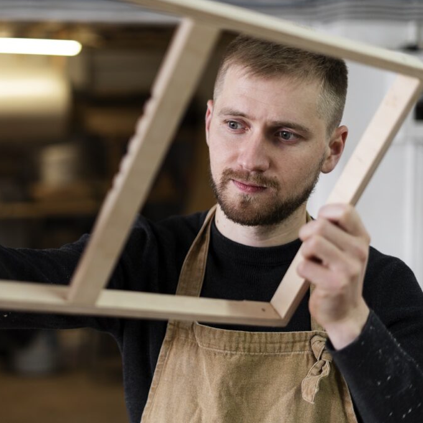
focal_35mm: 64
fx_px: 885
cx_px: 116
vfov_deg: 26.9
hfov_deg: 26.6
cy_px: 211
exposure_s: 1/200
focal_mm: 50
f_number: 1.8
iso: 160
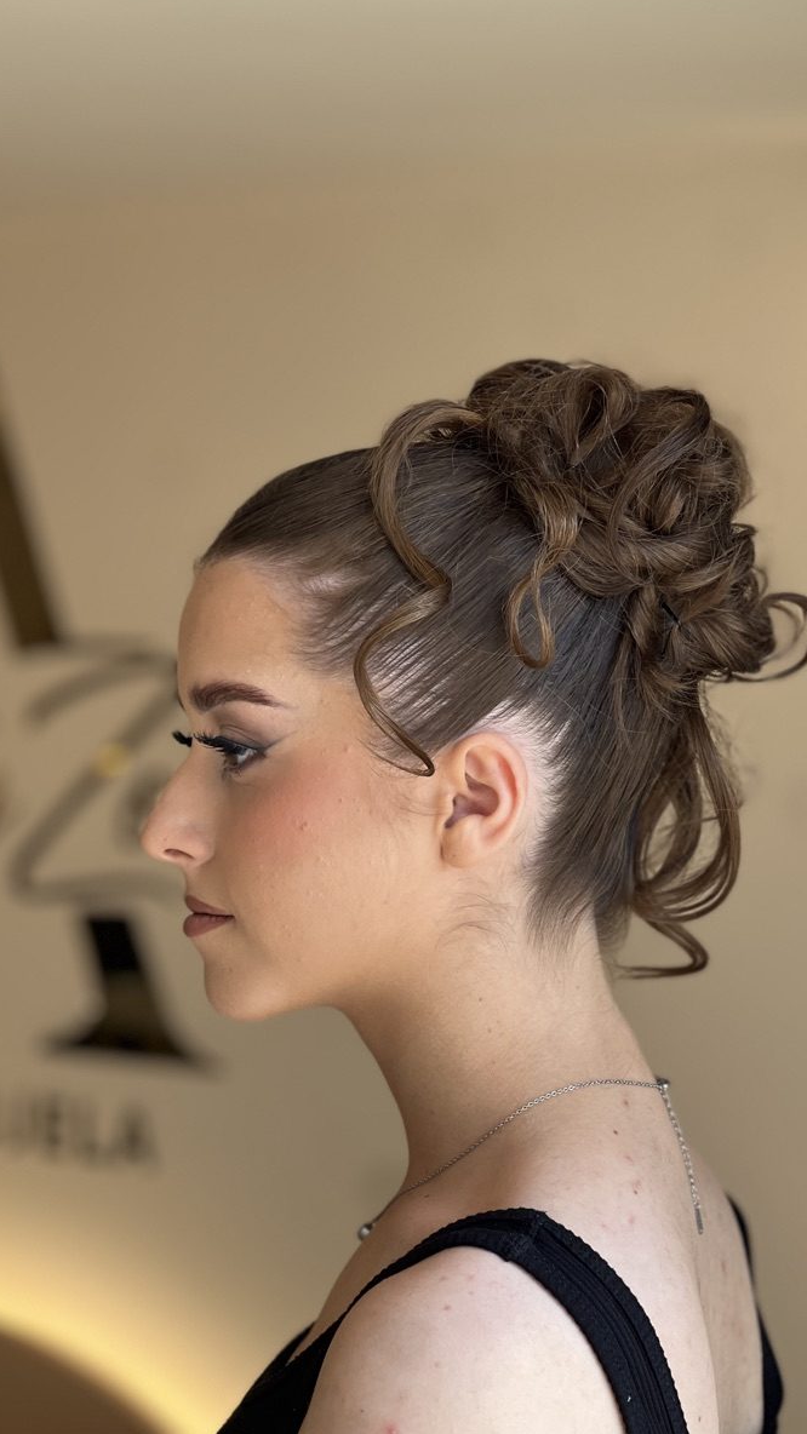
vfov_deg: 25.0
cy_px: 710
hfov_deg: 14.2
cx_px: 460
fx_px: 3234
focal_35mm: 85
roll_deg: +0.3
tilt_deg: -1.1
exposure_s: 1/121
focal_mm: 9
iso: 50
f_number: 2.8
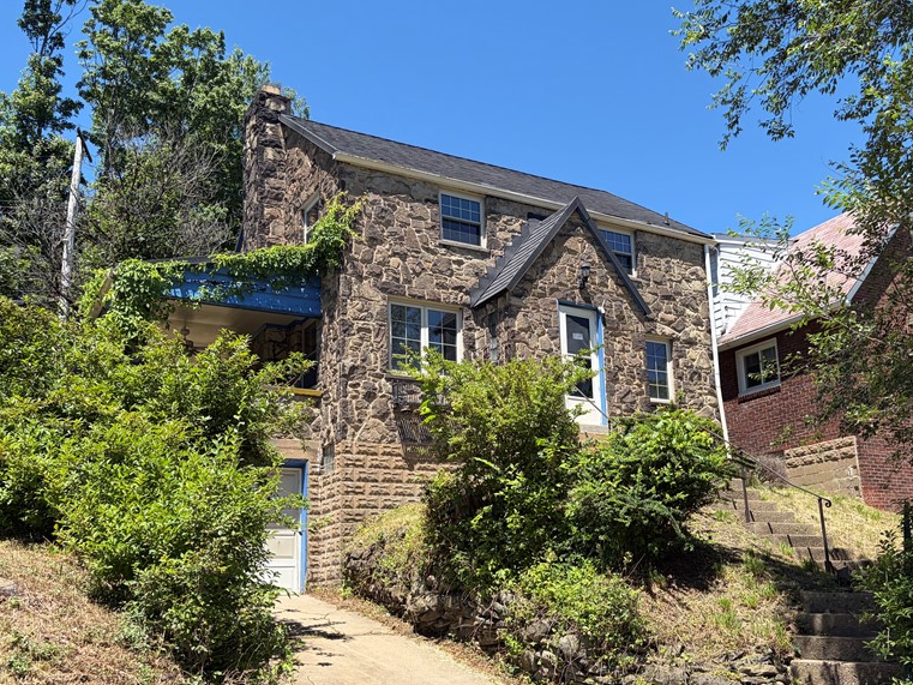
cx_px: 512
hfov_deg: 52.5
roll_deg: +3.1
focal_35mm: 35
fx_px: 923
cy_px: 410
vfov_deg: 40.5
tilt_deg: +14.6
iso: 50
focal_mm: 5.96
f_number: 1.6
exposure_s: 1/2283
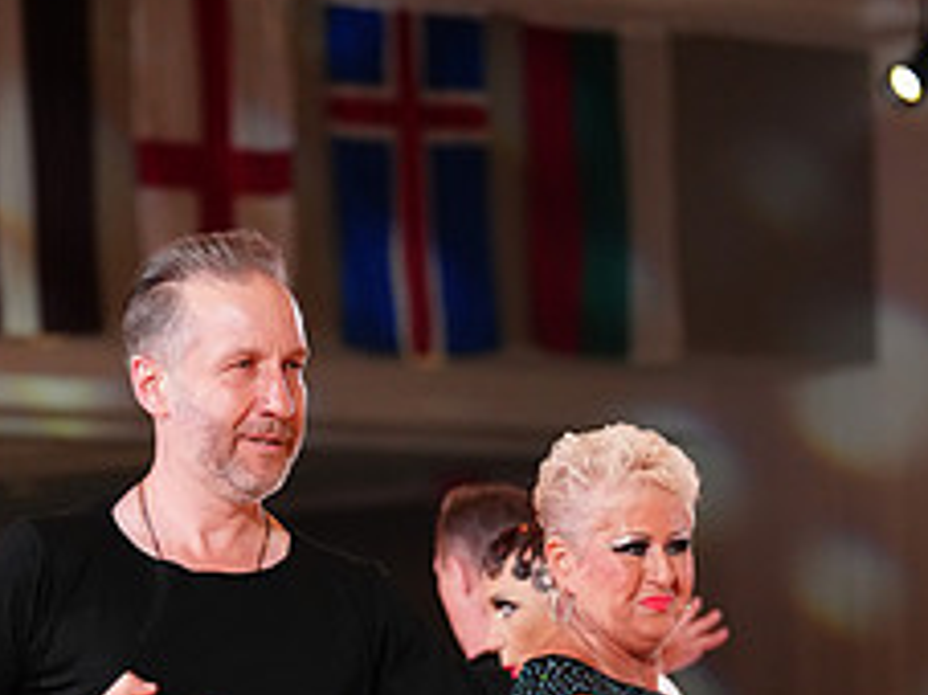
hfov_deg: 8.8
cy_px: 1055
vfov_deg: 6.5
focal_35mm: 226
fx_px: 6055
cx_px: 468
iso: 3200
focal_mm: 92
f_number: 3.2
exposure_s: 1/640
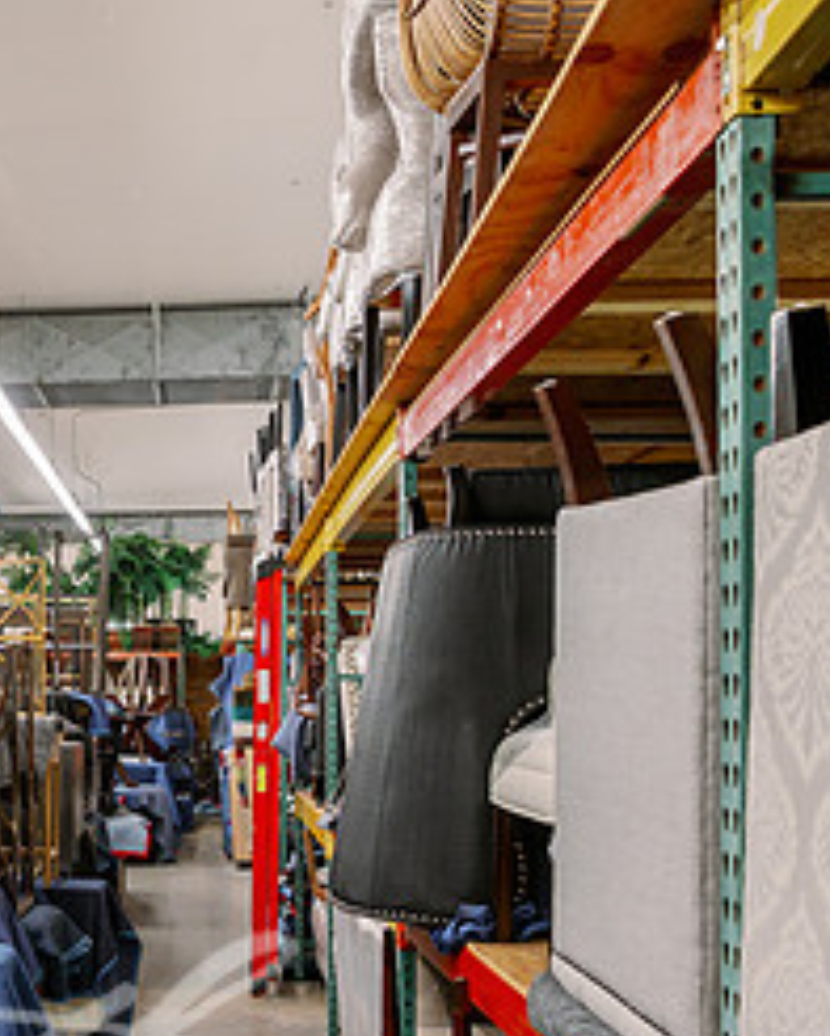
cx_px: 55
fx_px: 1626
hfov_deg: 27.4
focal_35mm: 53
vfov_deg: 35.0
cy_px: 695
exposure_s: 1/80
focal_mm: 24
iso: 2000
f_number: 4.5
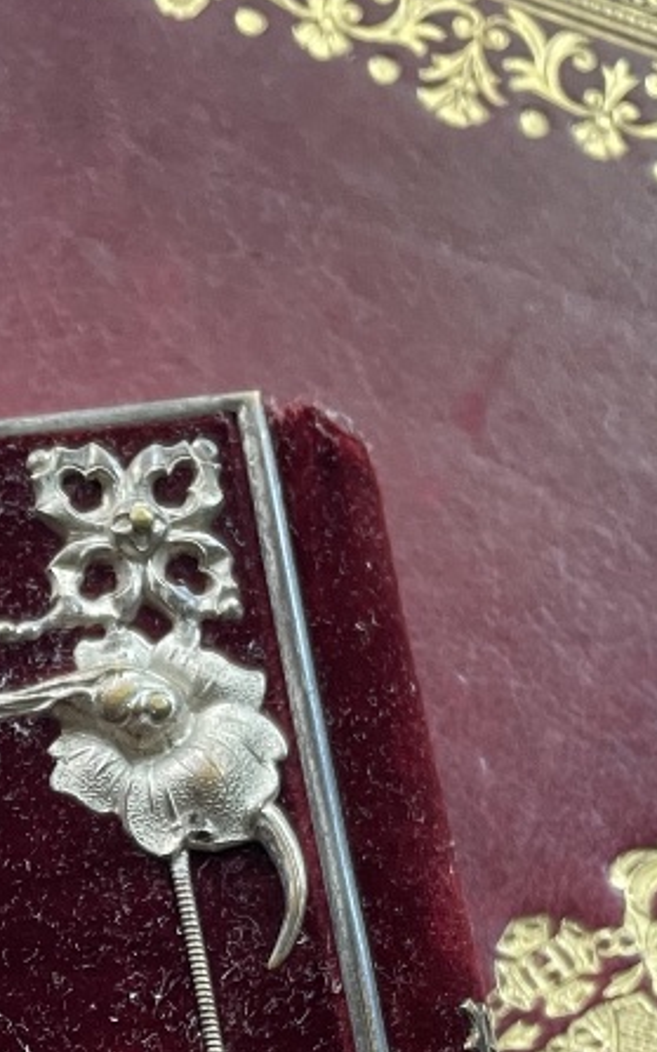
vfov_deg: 24.8
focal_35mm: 74
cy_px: 1301
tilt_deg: -75.6
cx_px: -71
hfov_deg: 17.0
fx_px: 2122
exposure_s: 1/60
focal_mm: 4.2
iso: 250
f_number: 1.6
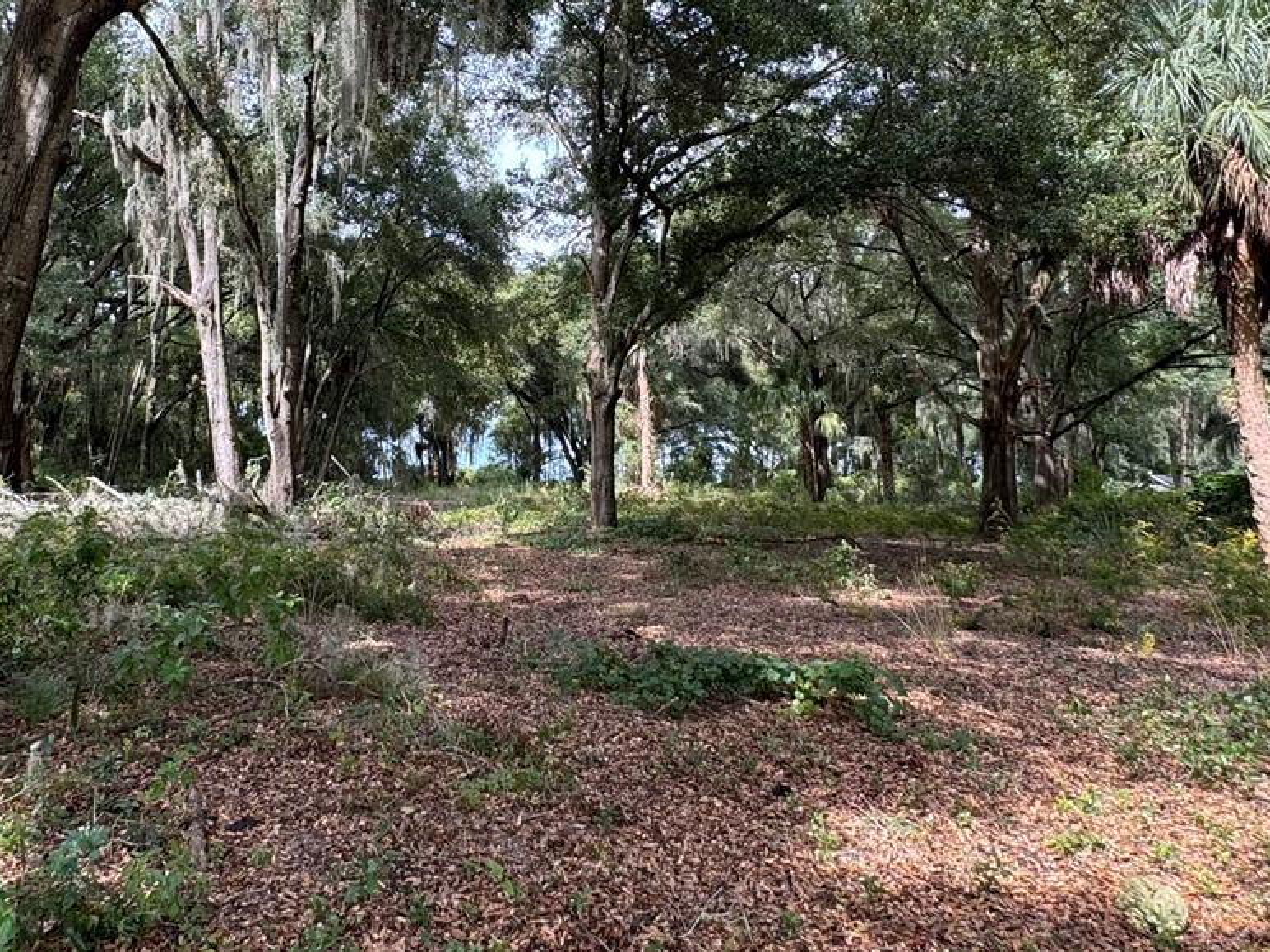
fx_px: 1064
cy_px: 329
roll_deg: -0.3
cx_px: 513
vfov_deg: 47.6
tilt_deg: +8.6
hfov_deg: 61.2
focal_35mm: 29
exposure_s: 1/167
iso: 40
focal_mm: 2.22
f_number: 2.2
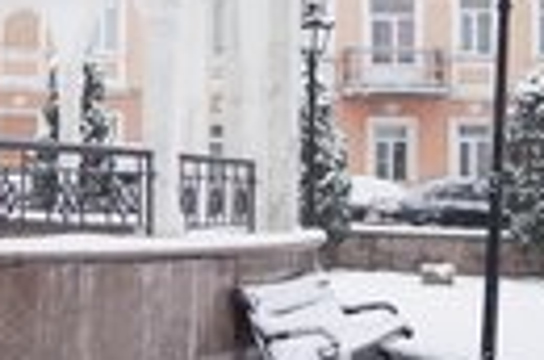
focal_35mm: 108
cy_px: -4
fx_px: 1628
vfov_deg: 12.5
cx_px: 167
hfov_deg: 18.9
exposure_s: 1/2000
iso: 160
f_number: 1.4
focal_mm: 35
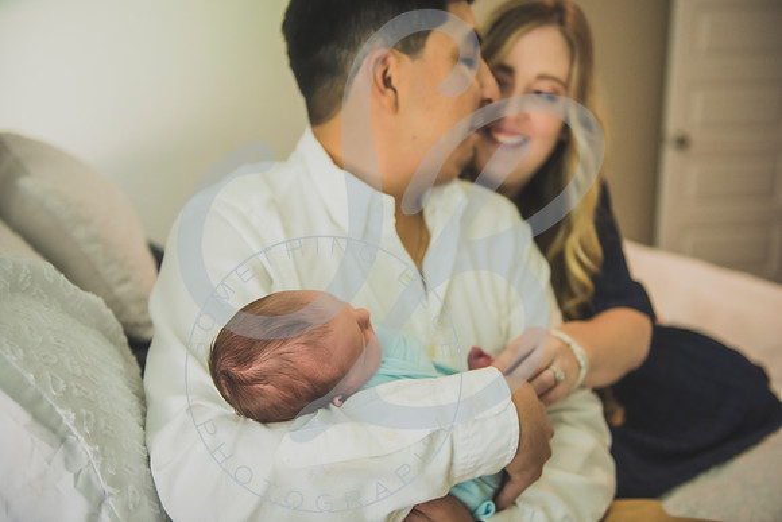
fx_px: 869
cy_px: 261
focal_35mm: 40
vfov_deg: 33.4
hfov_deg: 48.4
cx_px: 391
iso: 1600
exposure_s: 1/125
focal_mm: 40
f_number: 2.8
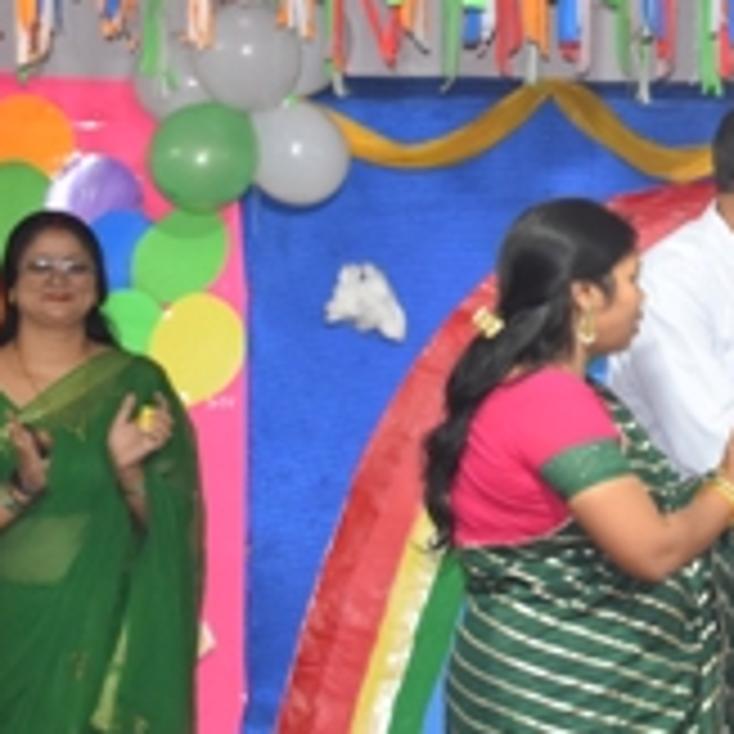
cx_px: 1279
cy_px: 444
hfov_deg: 11.5
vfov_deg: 12.3
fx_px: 3407
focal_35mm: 142
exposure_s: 1/80
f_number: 4.5
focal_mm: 26
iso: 800
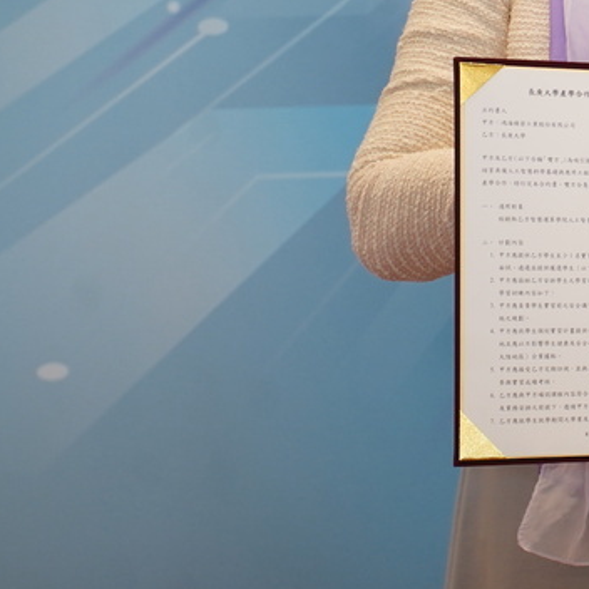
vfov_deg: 14.9
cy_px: 60
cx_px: 972
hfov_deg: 13.8
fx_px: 2233
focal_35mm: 116
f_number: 4
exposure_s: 1/60
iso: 800
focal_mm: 40
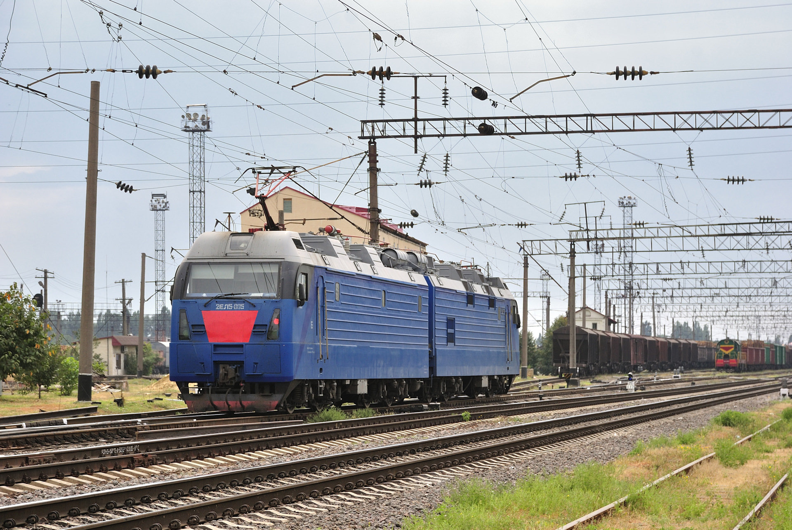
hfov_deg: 21.9
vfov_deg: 14.7
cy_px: 265
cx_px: 396
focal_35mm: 93
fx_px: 2048
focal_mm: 62
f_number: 5.6
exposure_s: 1/320
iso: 200
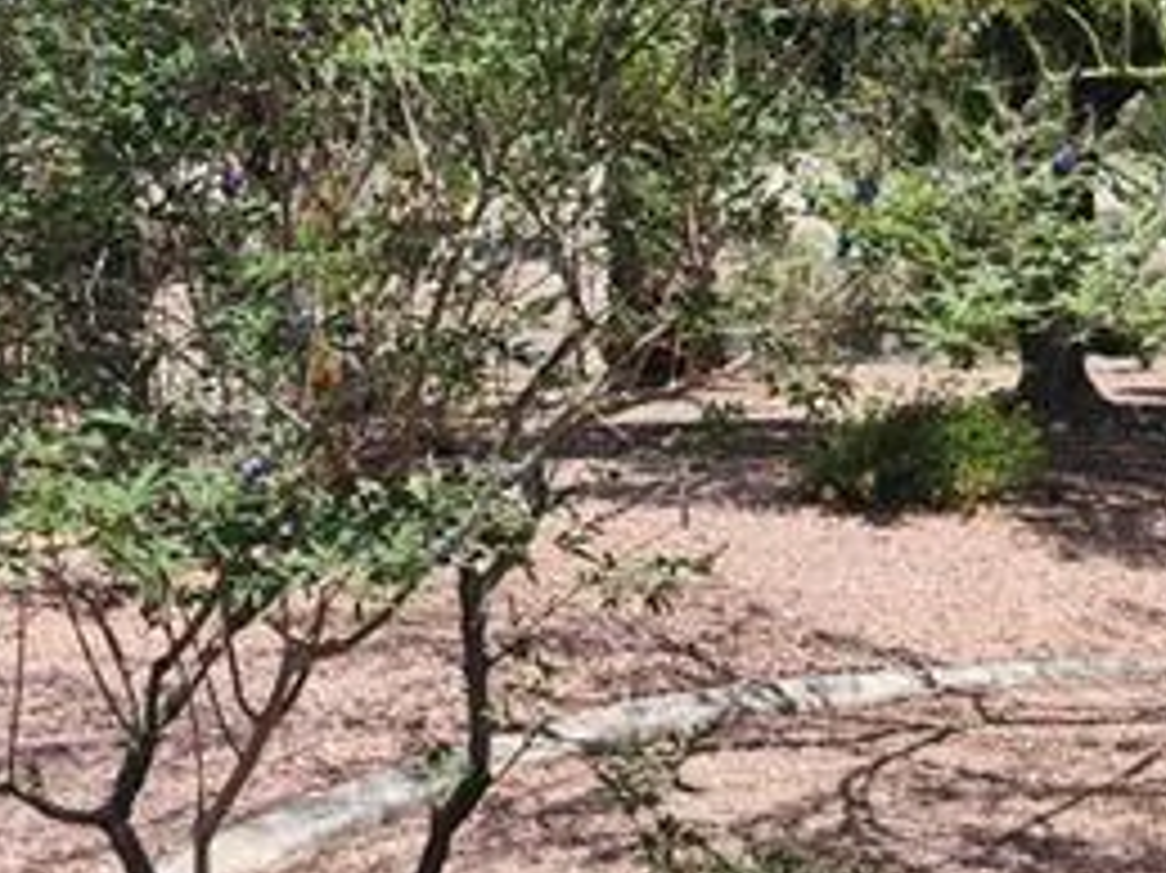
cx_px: 801
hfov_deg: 27.2
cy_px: 441
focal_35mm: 71
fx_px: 2390
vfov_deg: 20.7
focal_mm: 5.54
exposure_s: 1/1402
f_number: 1.8
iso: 25
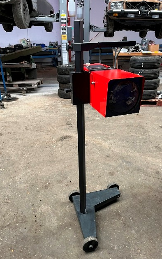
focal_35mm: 28
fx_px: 198
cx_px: 83
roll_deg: +2.1
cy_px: 128
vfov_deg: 66.5
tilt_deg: -20.9
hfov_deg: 44.6
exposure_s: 1/60
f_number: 1.6
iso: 160
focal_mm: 5.1
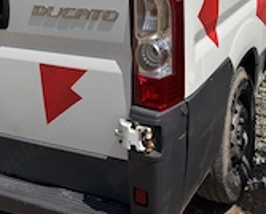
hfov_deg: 33.1
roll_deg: -0.2
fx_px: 441
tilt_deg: -2.1
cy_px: -83
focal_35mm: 56
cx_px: 190
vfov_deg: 23.2
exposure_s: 1/10309
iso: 80
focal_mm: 6.76
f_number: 1.78
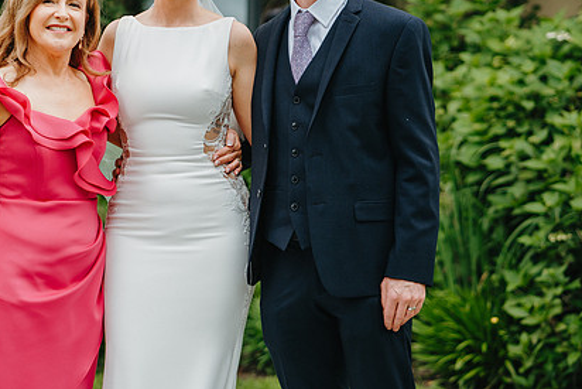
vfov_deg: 10.0
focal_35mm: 137
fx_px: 2215
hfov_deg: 14.9
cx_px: 120
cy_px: 117
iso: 200
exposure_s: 1/640
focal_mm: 85
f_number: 2.8
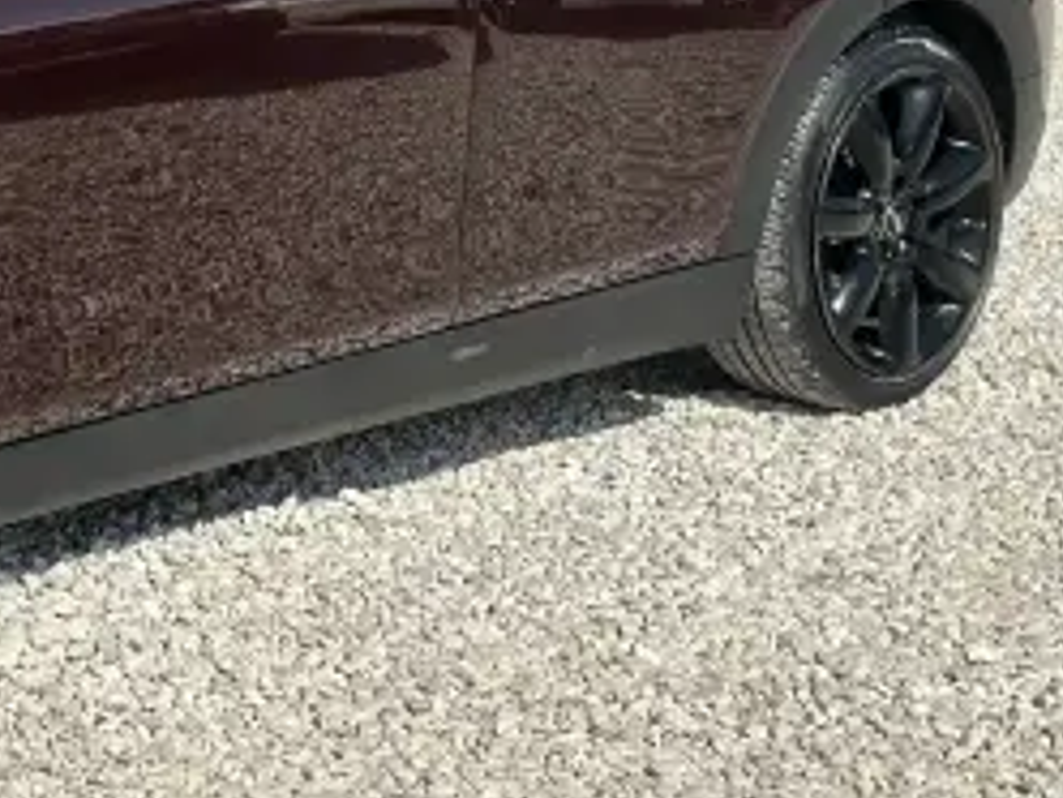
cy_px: -26
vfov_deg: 11.8
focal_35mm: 124
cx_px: -240
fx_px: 3808
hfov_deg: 15.3
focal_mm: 6.86
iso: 100
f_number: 1.78
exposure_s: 1/5000
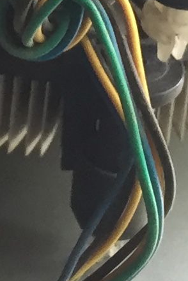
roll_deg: -0.7
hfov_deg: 6.1
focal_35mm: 223
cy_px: -381
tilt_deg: -15.2
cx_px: -103
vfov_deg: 8.5
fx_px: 1747
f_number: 2.2
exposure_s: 1/33
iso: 80
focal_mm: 4.15
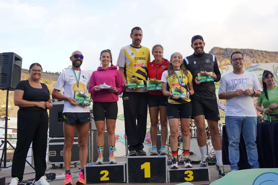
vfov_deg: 33.3
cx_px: 139
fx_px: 309
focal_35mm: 40
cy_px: 92
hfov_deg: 48.5
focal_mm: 40
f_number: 4
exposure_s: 1/160
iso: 200
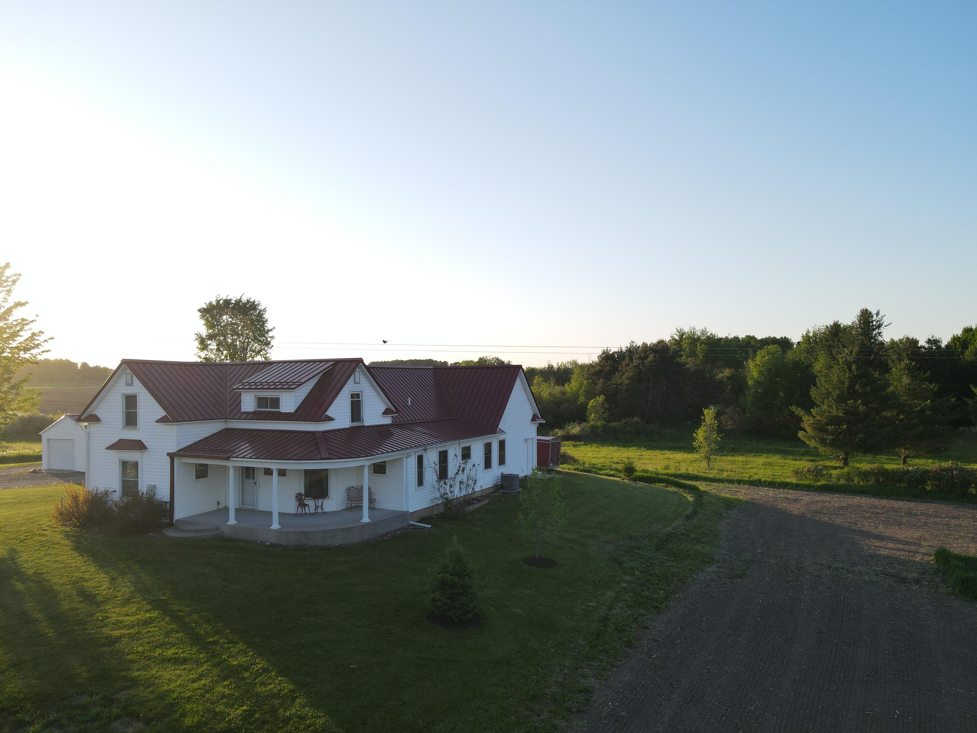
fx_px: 677
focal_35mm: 24
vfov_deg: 56.8
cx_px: 488
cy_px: 366
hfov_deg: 71.6
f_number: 2.8
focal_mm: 4.5
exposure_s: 1/250
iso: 100
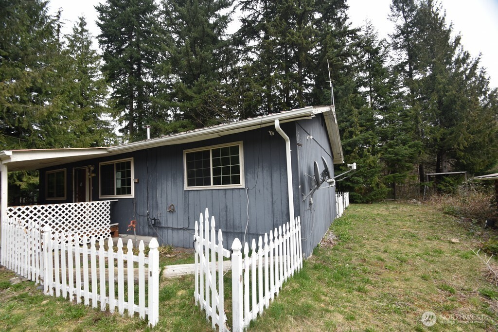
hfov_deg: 100.4
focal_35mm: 15
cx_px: 249
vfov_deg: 77.3
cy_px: 166
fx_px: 208
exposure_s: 1/250
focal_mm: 10
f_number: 5
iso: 400
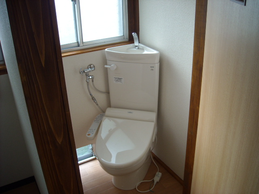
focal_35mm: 35
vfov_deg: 40.7
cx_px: 130
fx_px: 262
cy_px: 97
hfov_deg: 52.6
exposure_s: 1/71
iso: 64
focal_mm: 5.7
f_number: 2.8
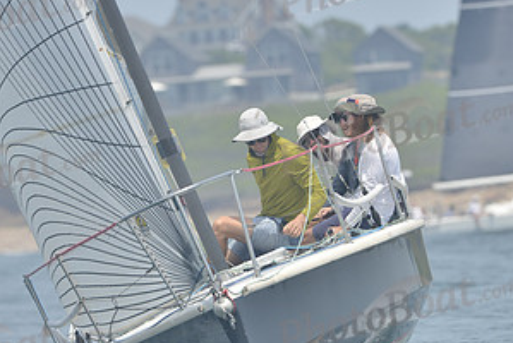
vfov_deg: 3.0
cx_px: 190
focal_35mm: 465
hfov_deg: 4.4
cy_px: 246
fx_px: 6633
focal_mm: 240
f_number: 7.1
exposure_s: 1/1000
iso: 280
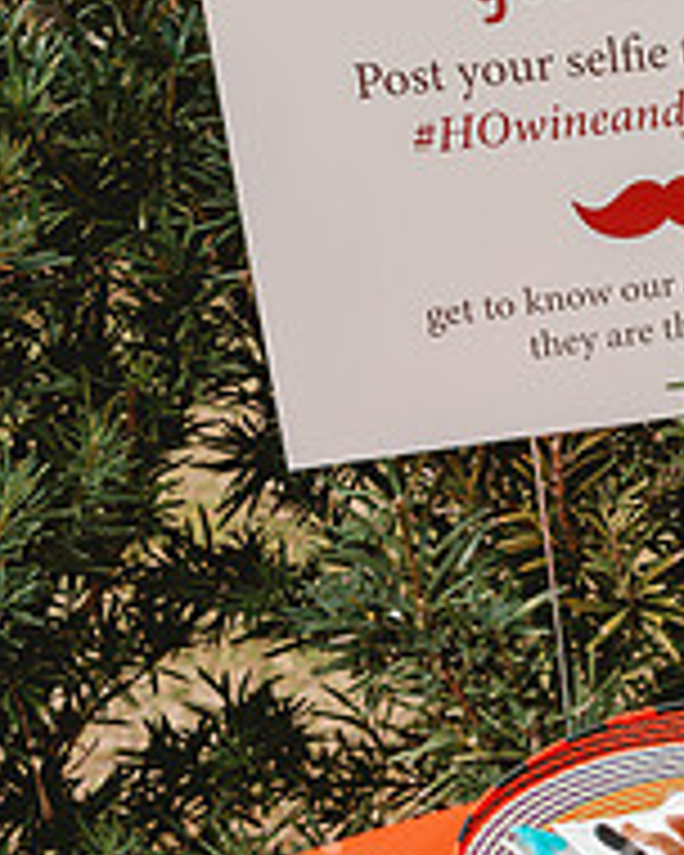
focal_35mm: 86
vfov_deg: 22.2
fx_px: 2176
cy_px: 432
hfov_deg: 16.1
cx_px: 1066
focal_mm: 30
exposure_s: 1/6400
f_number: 3.5
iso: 200
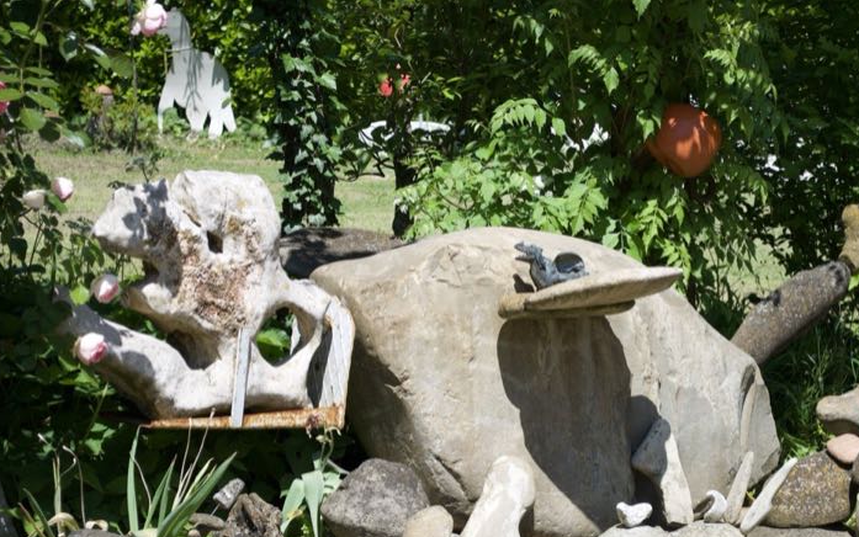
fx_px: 2544
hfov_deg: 19.1
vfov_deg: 12.1
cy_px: 310
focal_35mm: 109
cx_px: 515
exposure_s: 1/320
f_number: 5.6
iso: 100
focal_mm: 55
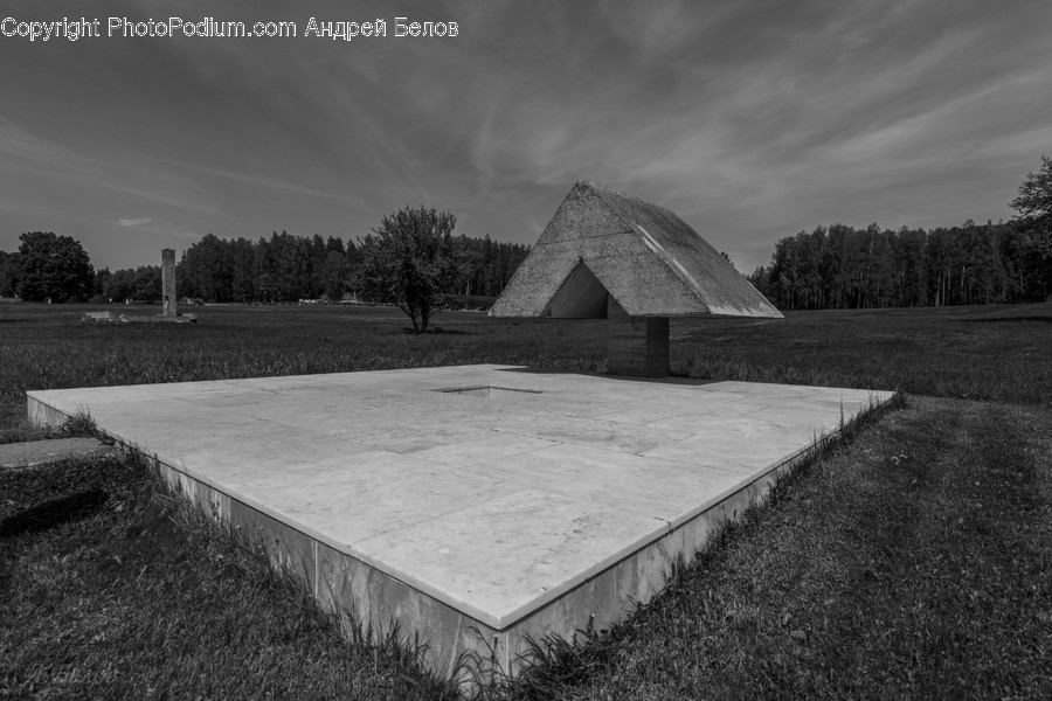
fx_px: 526
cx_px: 526
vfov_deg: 67.4
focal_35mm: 18
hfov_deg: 90.0
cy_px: 350
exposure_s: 1/750
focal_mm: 12
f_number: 6.7
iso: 100
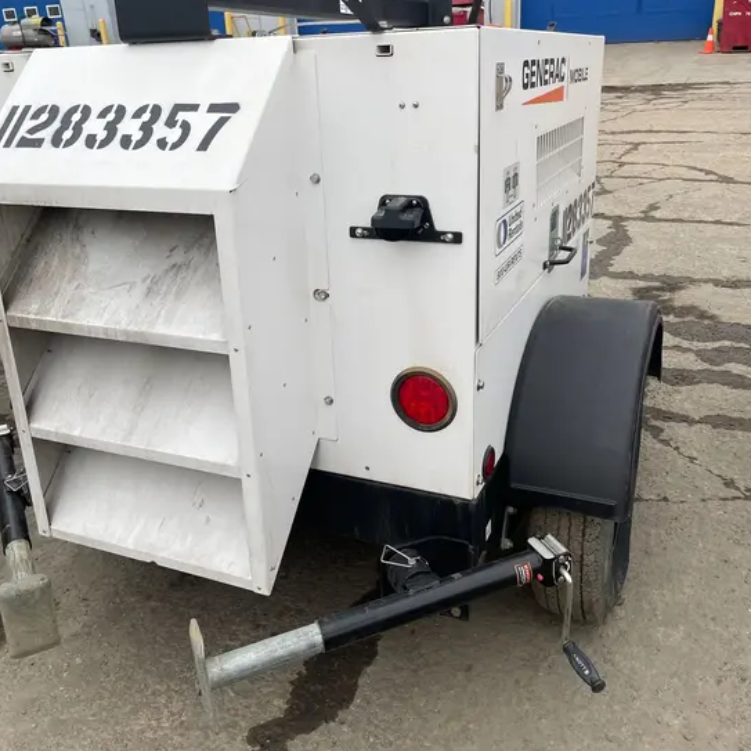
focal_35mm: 31
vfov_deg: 52.5
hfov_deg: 52.5
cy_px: 348
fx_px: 761
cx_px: 373
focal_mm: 4.2
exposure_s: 1/333
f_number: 1.6
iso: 32
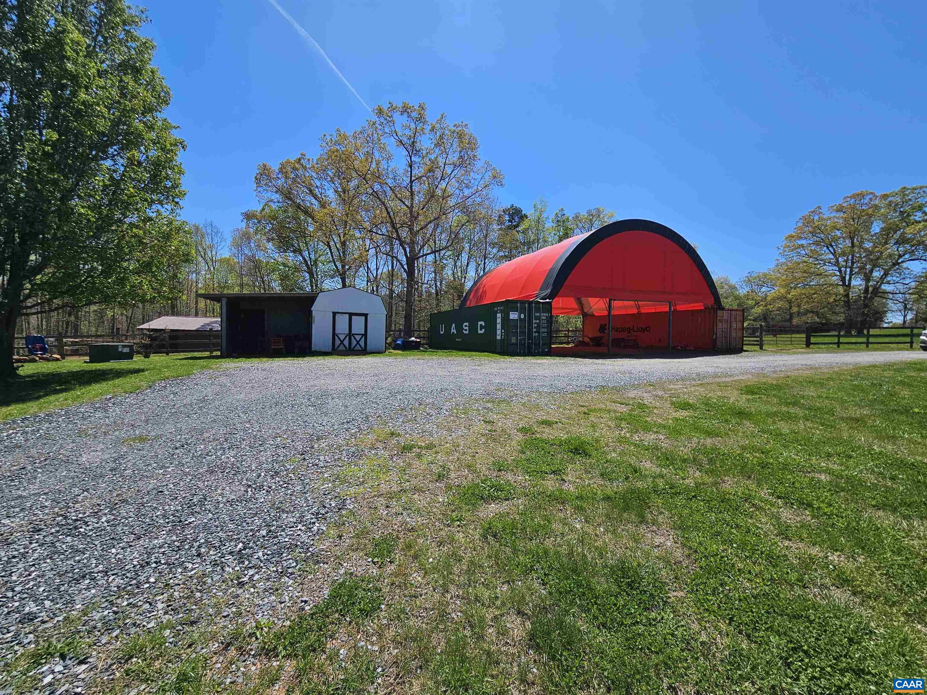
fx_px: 348
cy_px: 348
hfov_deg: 106.2
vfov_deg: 89.9
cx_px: 464
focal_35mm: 13
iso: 50
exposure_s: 1/2701
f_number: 2.2
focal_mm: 2.2
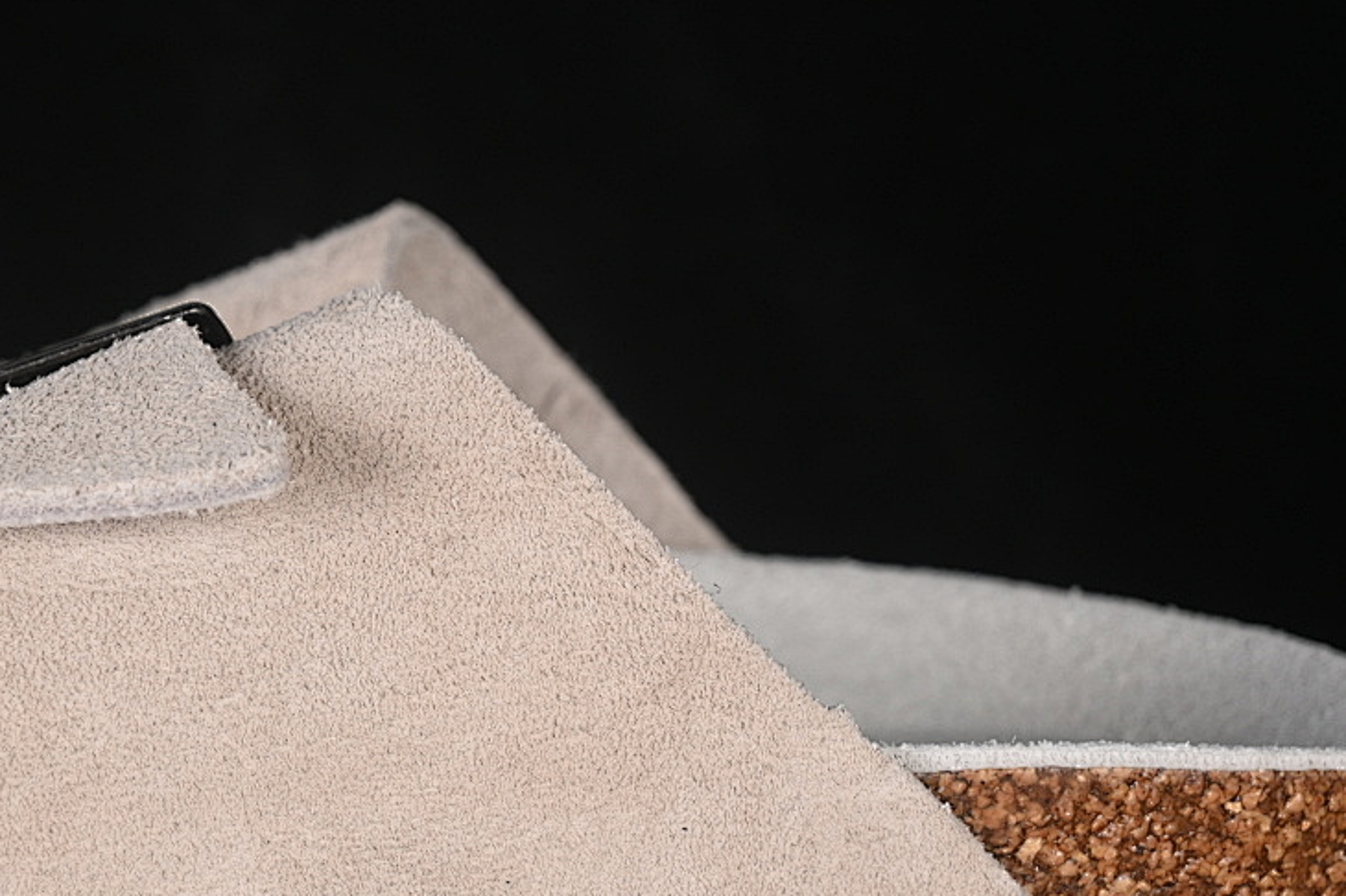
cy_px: 562
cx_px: 387
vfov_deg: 12.3
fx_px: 4148
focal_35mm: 111
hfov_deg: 18.3
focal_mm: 50
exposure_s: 1/80
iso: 160
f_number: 7.1
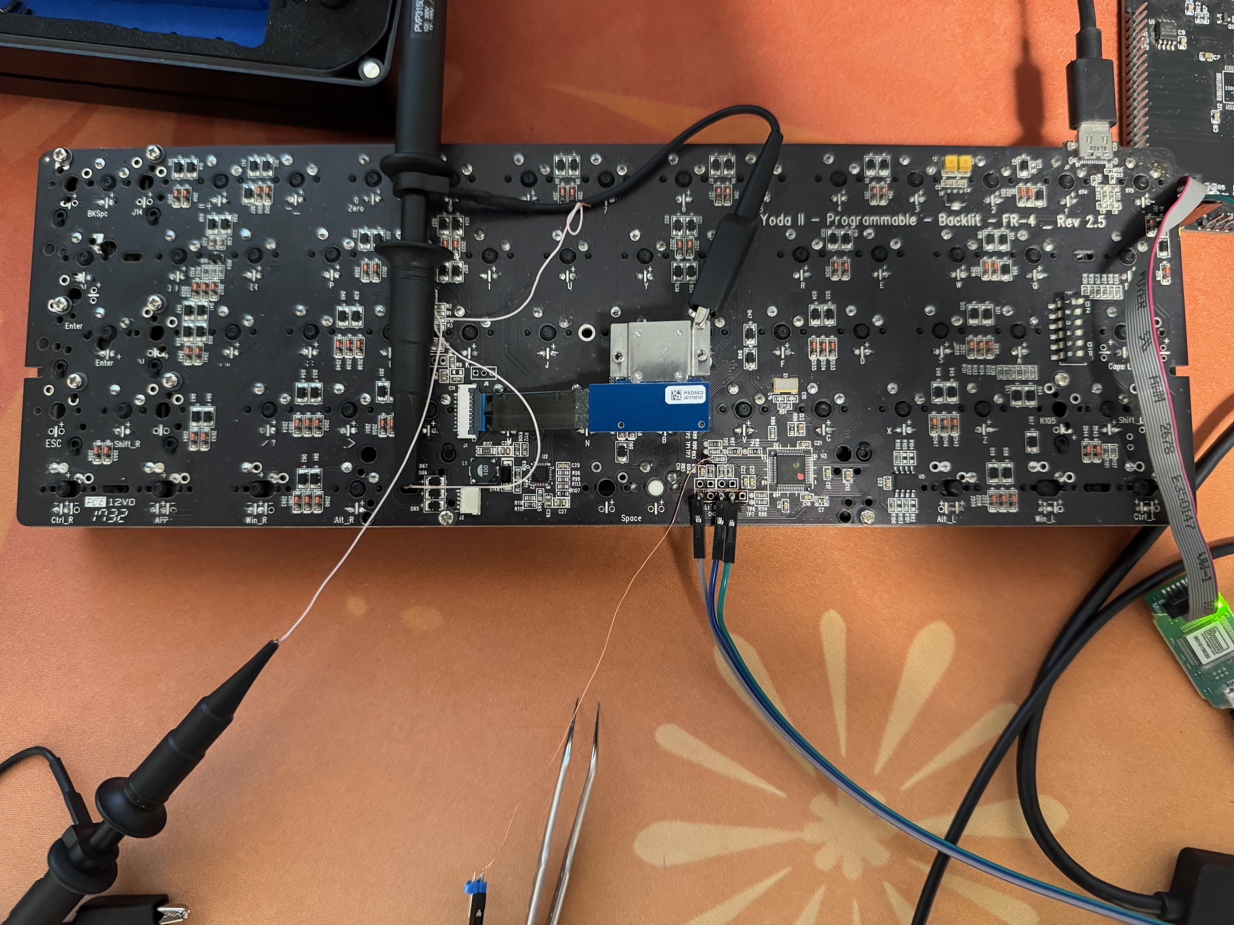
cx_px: 617
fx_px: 856
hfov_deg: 71.6
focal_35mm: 24
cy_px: 462
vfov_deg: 56.8
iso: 800
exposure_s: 1/40
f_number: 1.78
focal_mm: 6.76
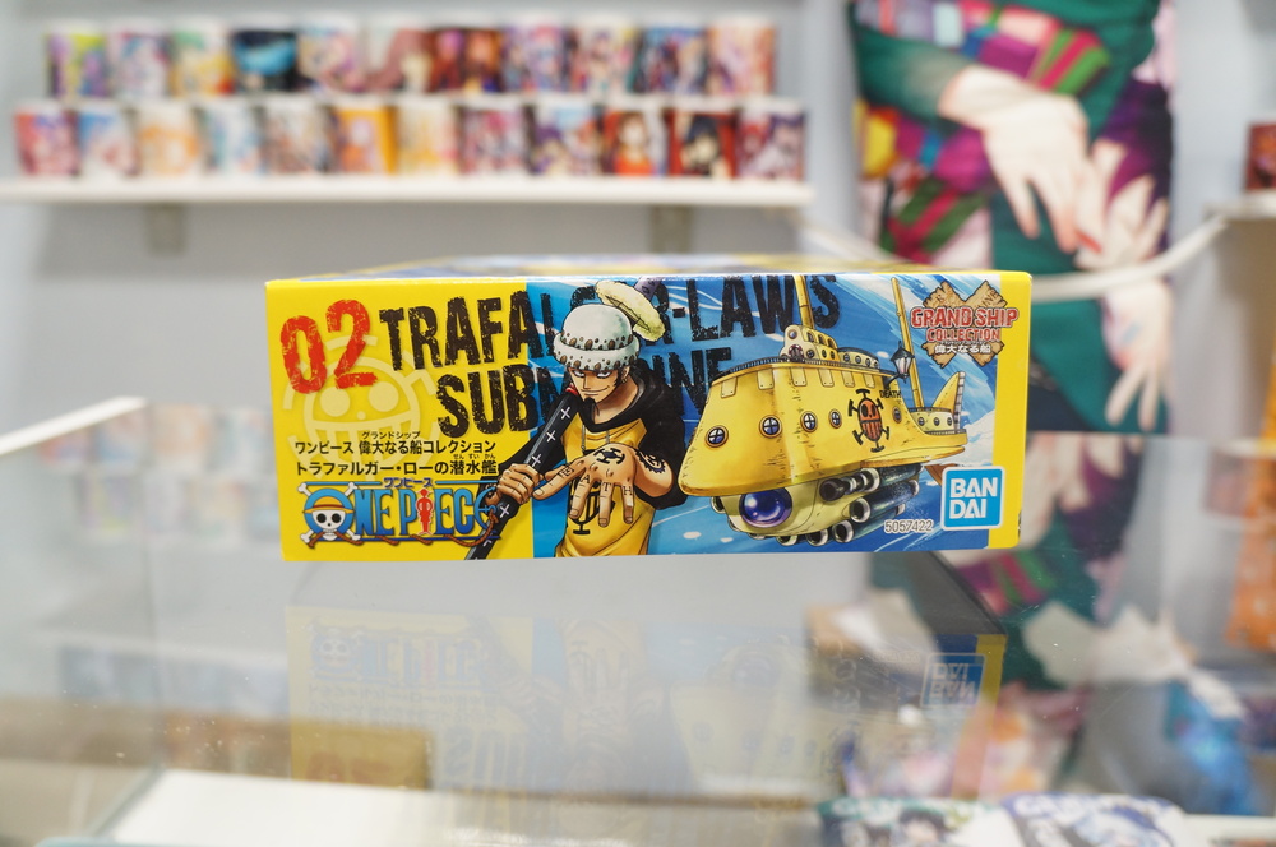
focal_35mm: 27
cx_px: 638
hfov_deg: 67.4
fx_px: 956
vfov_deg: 47.8
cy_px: 424
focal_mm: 18
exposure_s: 1/25
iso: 640
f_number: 4
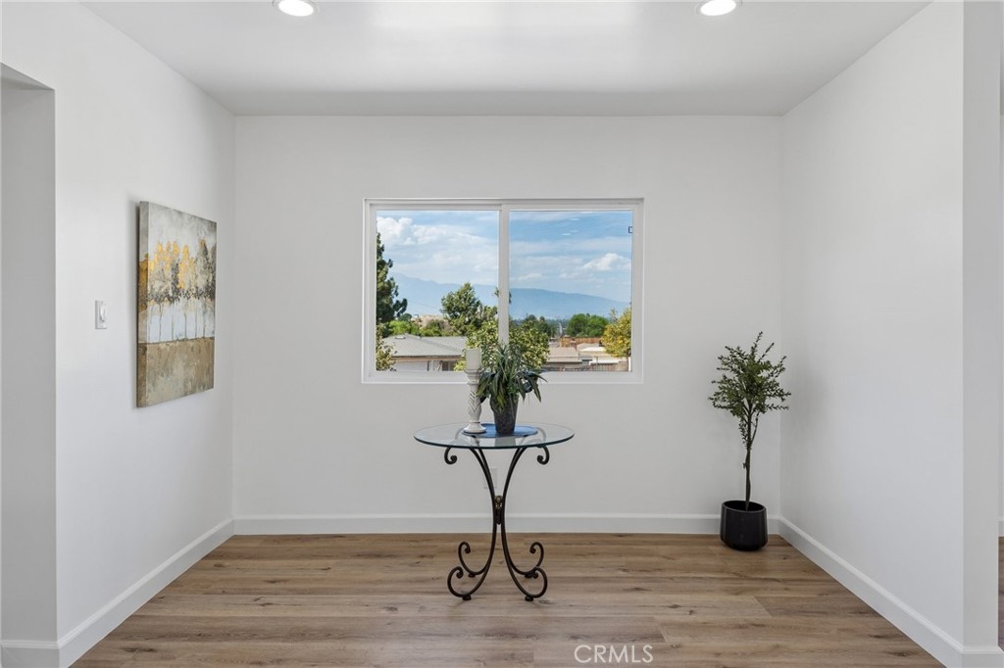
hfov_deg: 73.8
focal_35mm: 24
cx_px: 502
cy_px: 334
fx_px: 669
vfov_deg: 53.1
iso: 125
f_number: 6.3
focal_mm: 24
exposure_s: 1/80
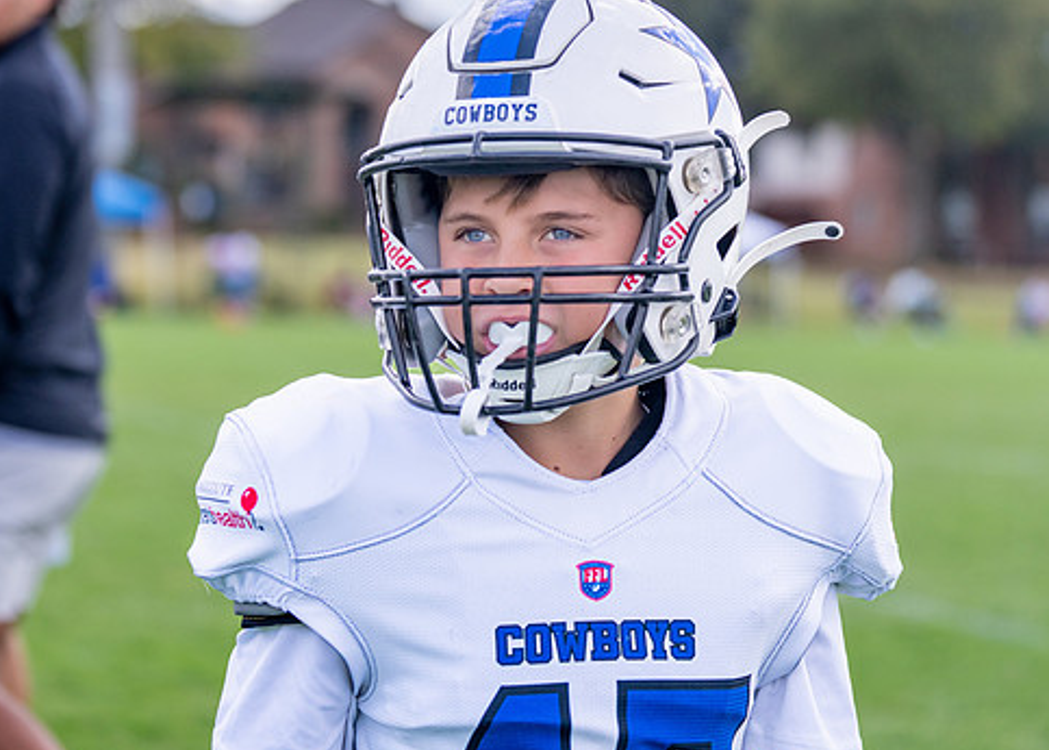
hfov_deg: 18.5
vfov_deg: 13.3
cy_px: 262
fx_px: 3218
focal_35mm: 108
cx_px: 468
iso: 250
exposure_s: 1/2500
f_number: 2.8
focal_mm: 70
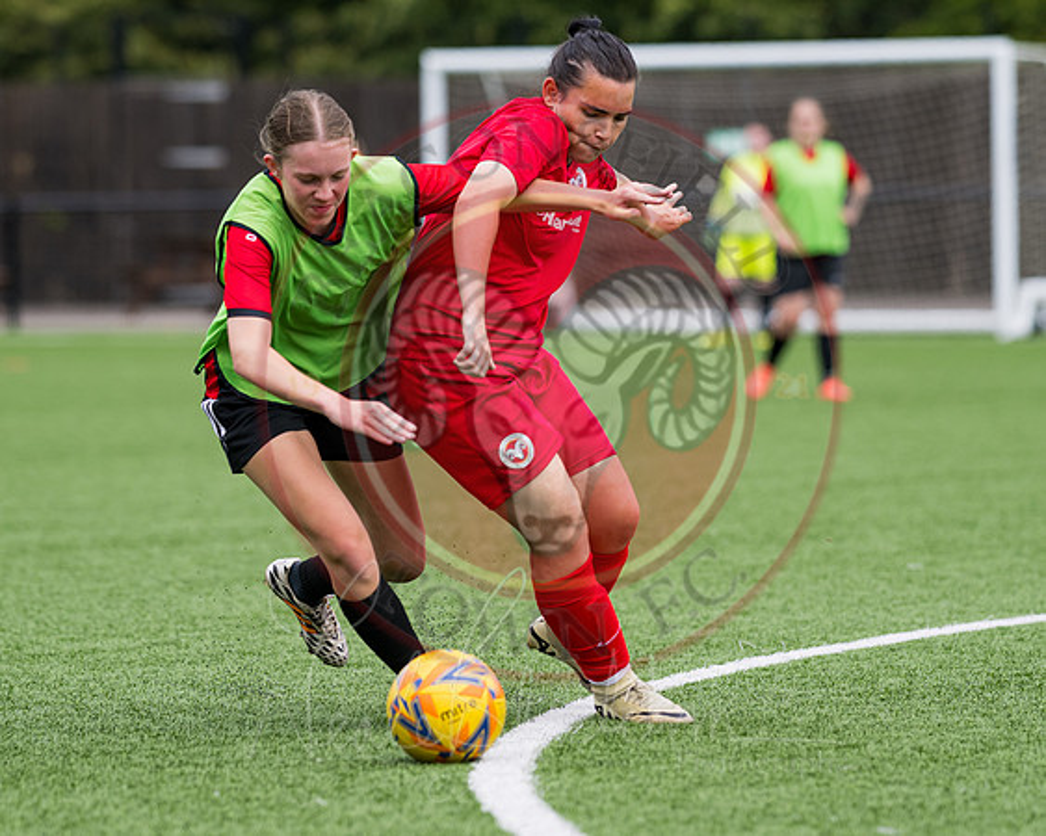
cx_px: 490
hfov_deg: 8.5
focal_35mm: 228
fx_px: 7043
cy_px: 418
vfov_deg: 6.8
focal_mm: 135
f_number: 2.2
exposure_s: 1/5000
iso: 200
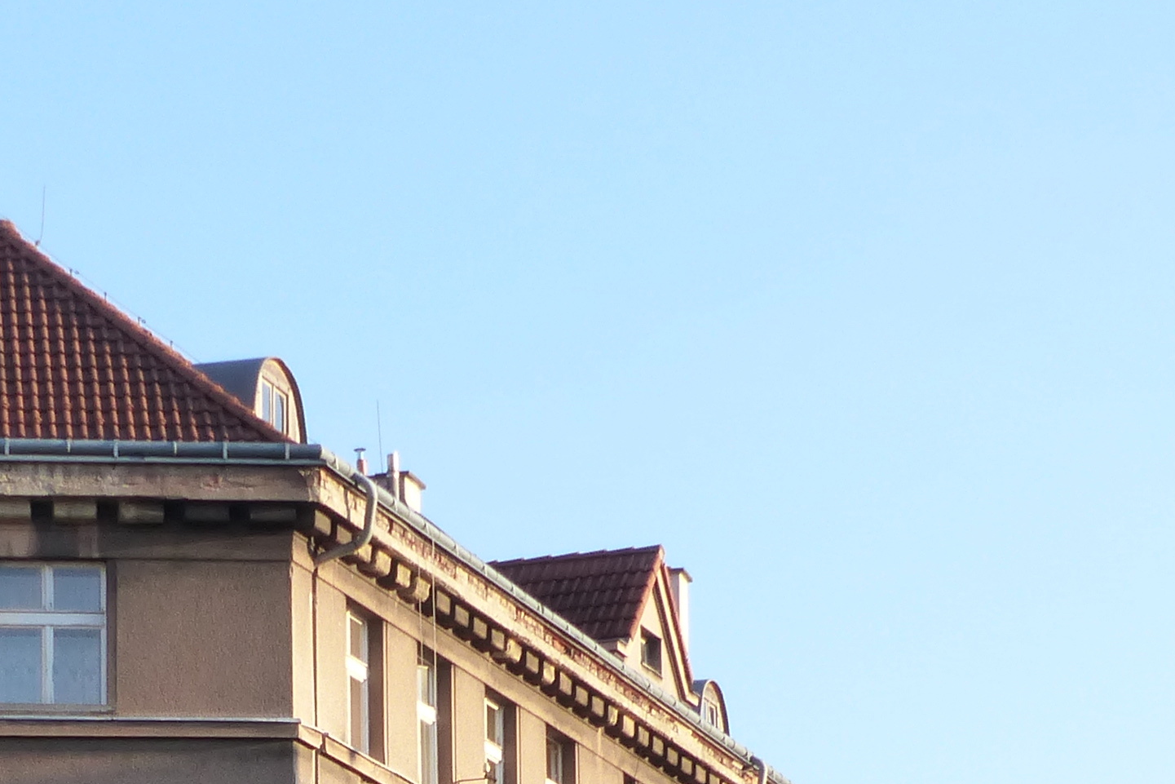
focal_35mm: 153
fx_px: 4994
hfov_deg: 13.4
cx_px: 391
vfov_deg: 8.7
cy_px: 1200
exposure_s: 1/200
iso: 160
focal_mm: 9.1
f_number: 4
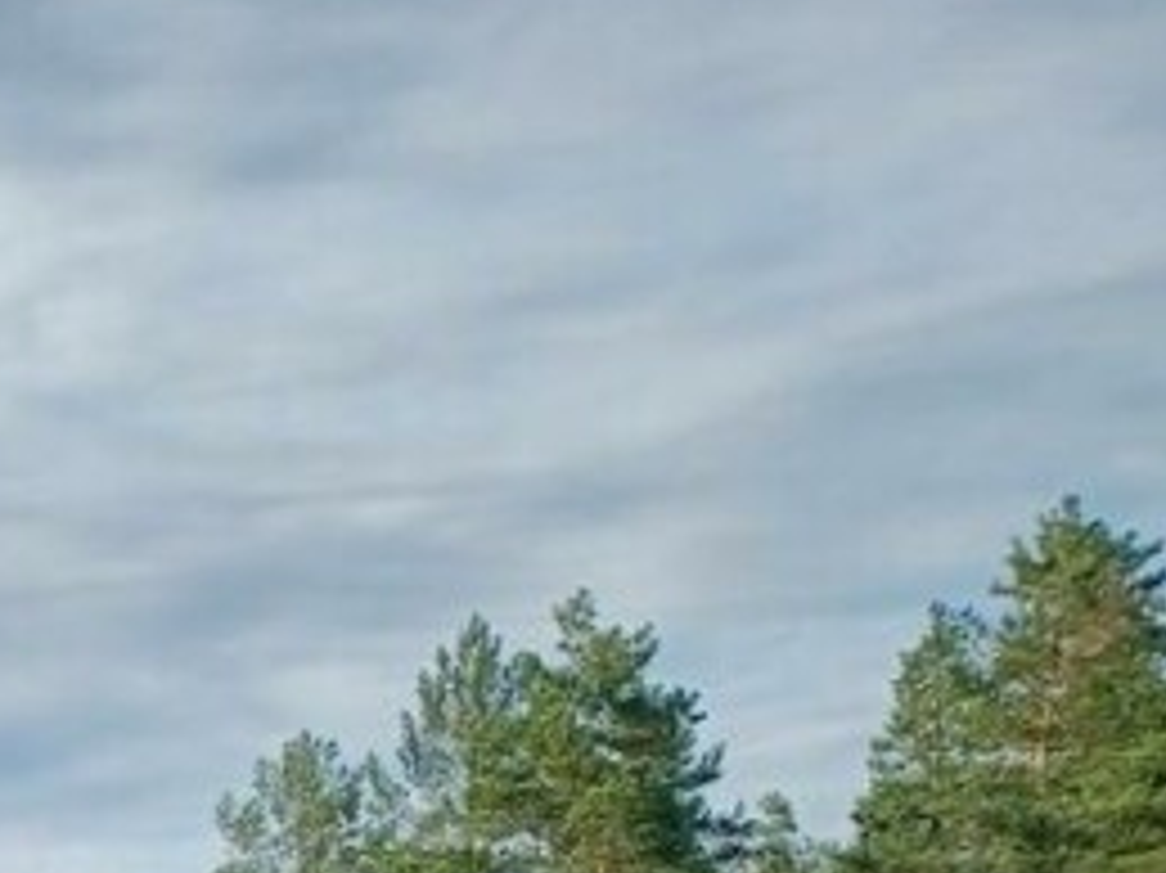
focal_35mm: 87
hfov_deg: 18.8
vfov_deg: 15.2
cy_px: 1456
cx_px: -765
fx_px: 2929
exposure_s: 1/390
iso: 32
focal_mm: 4.6
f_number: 1.8
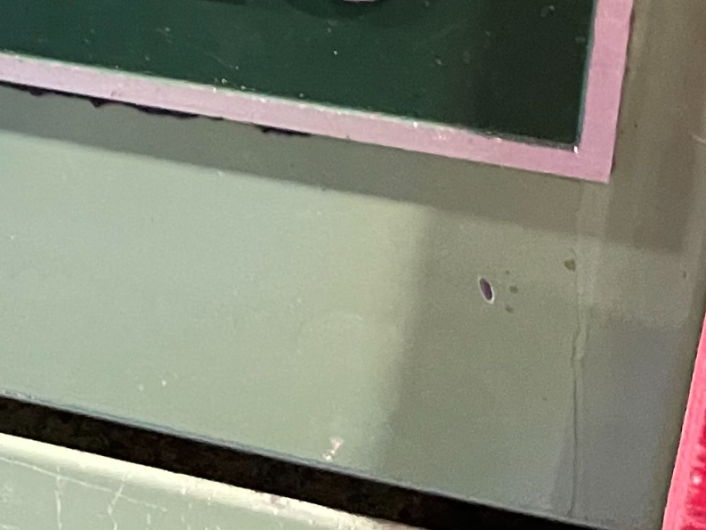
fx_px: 2183
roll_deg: +2.4
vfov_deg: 12.5
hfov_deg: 16.1
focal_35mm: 107
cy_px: -461
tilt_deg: -19.4
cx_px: -476
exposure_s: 1/25
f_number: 1.6
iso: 800
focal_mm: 5.1
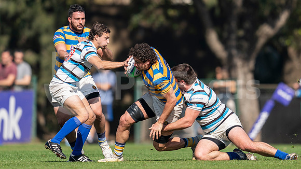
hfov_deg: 2.5
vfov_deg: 1.4
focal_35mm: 861
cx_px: 165
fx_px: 6869
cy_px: 35
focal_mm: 400
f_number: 2.8
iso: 100
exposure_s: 1/1250
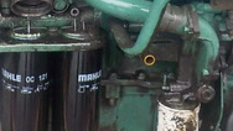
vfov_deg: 10.5
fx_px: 686
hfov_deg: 18.9
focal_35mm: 111
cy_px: -77
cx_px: 12
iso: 220
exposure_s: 1/30
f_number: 3.3
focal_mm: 4.1
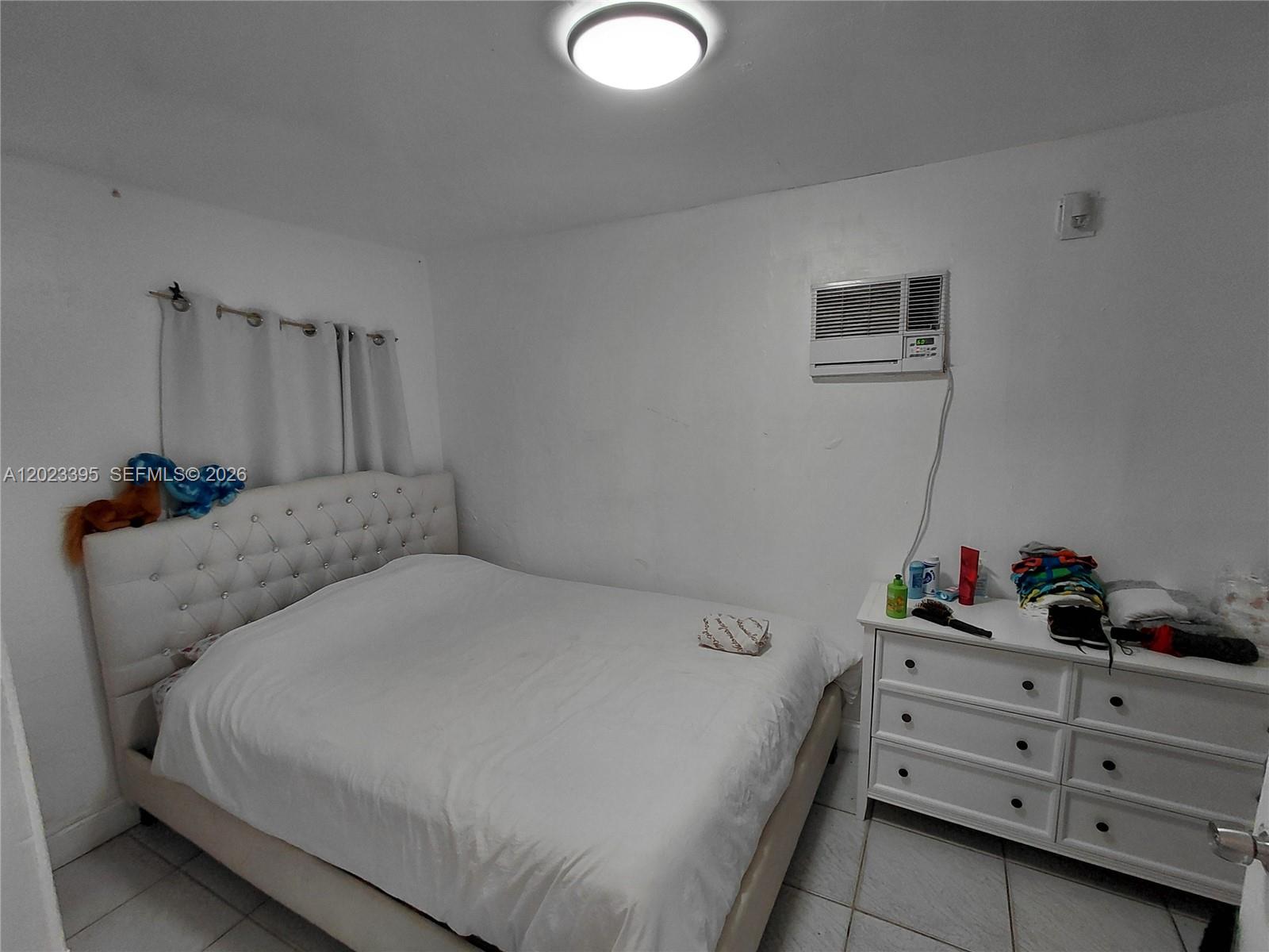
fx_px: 587
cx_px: 634
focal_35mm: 16
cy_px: 476
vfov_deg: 78.1
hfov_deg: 94.5
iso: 64
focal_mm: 1.64
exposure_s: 1/60
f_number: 2.2
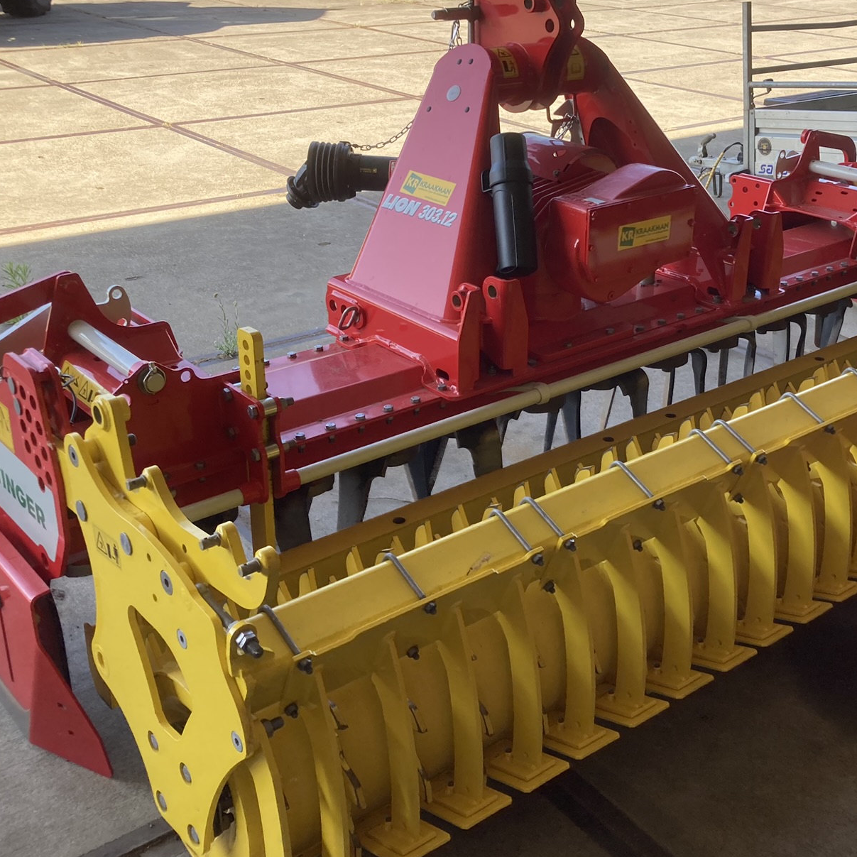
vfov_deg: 39.9
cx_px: 513
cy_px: 342
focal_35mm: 42
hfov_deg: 39.9
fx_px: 1176
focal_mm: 3.99
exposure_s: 1/216
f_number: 1.8
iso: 20
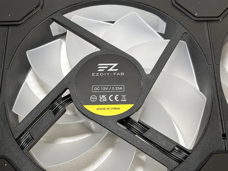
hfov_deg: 36.8
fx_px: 343
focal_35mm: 52
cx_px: 114
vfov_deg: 28.0
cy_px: 86
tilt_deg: -65.5
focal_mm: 5.96
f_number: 1.6
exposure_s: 1/60
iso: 50
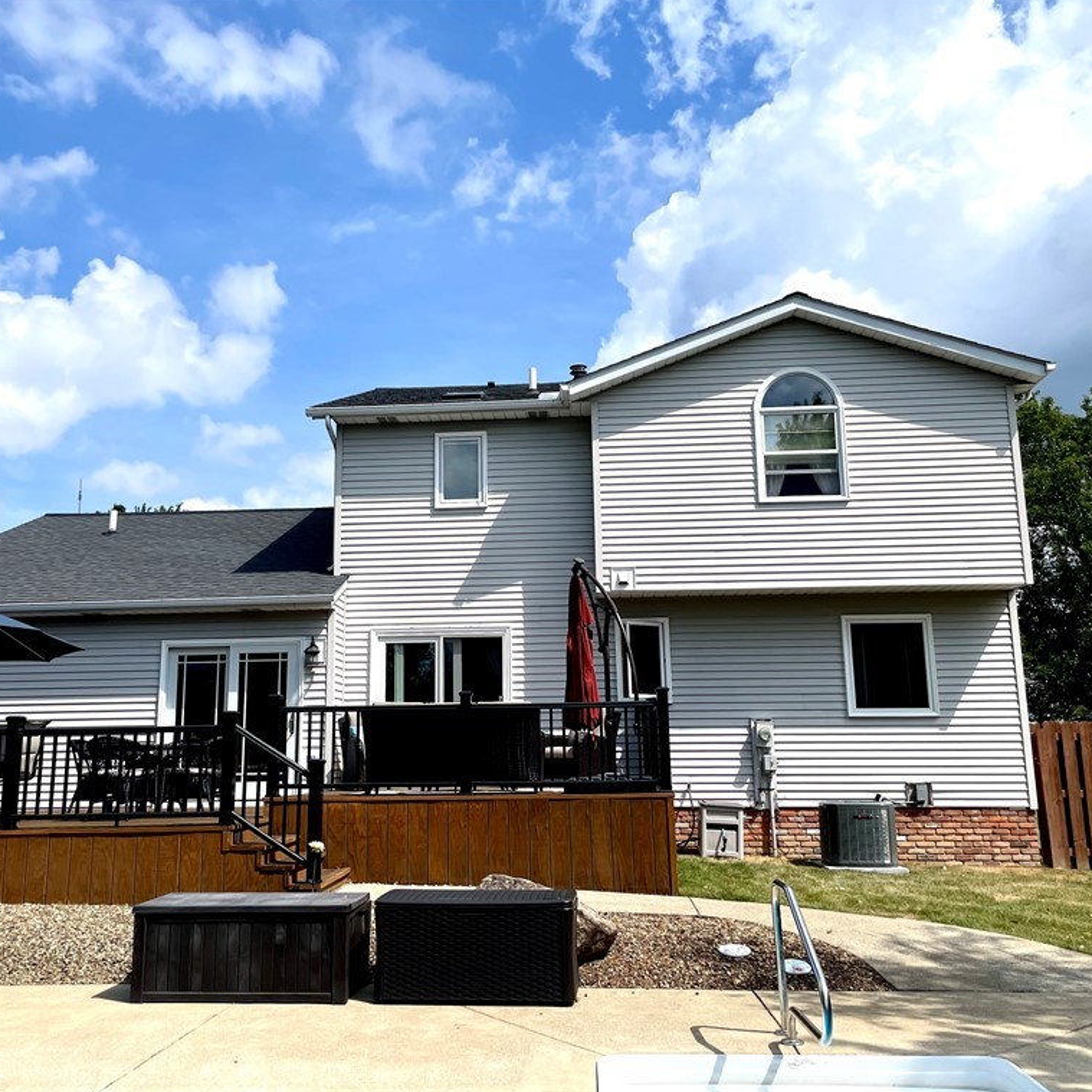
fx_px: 1106
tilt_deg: +10.6
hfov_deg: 52.4
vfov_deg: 52.5
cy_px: 545
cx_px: 486
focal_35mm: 31
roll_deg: +0.5
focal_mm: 4.2
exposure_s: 1/7299
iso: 50
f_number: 1.6
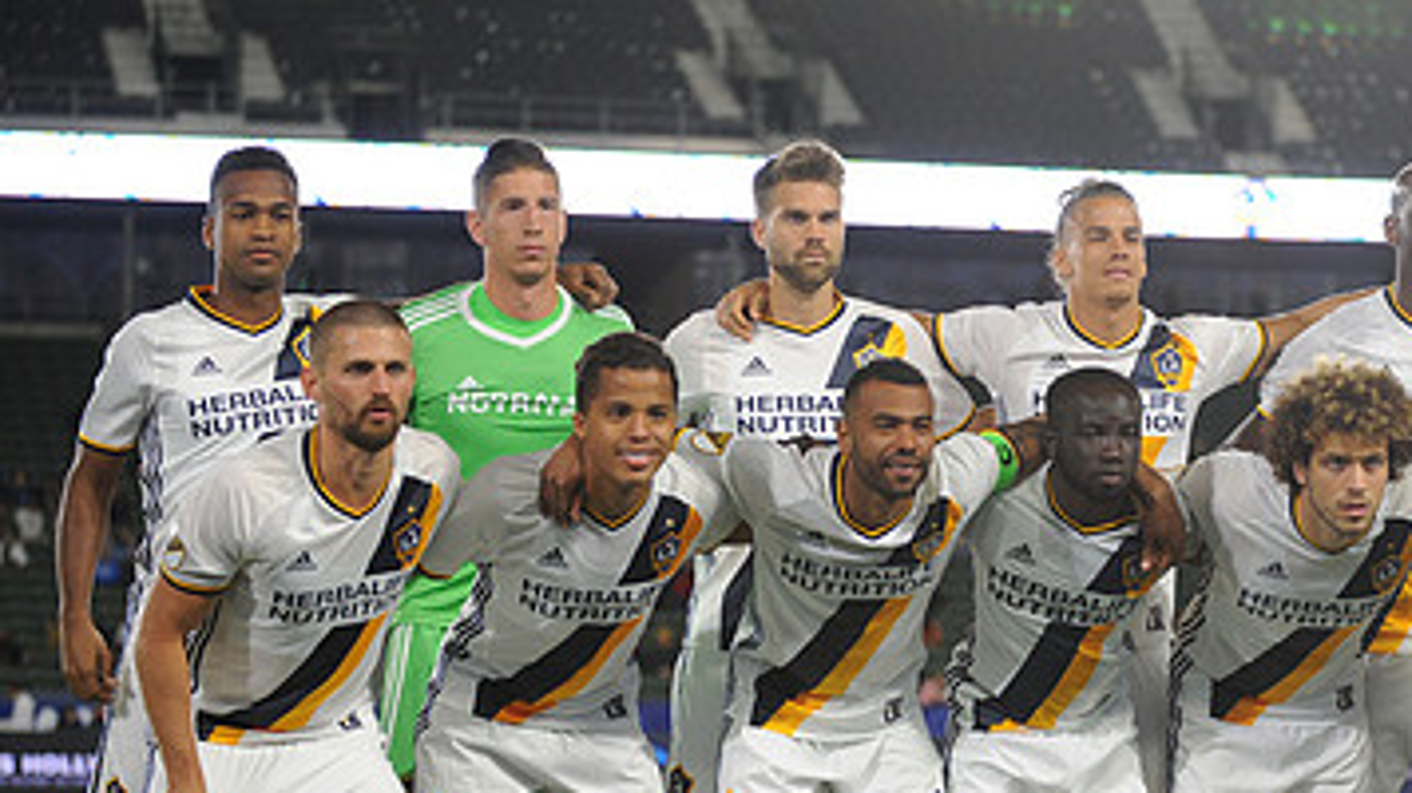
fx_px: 4978
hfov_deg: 16.1
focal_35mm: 133
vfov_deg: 9.1
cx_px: 1079
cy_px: 539
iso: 1250
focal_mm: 78
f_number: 2.8
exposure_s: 1/640
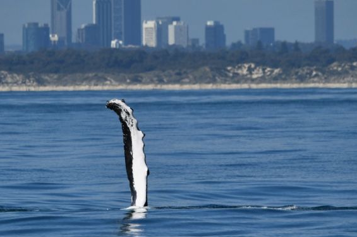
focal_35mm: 595
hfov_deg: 3.5
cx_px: 121
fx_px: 5897
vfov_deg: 2.3
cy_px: 97
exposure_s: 1/8000
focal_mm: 420
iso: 640
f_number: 6
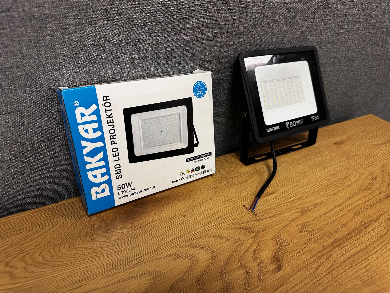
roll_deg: -4.5
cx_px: 195
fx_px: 270
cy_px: 146
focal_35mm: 24
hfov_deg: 71.6
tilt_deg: -32.2
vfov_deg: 56.8
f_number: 1.78
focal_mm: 6.86
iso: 125
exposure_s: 1/50
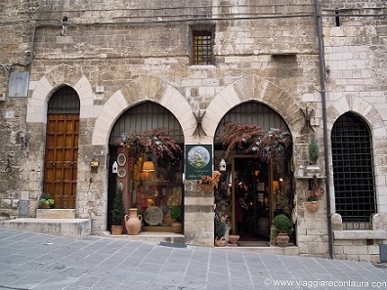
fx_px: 313
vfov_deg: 49.7
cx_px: 194
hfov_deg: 63.4
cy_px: 145
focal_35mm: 28
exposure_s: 1/160
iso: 100
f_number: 2.7
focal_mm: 5
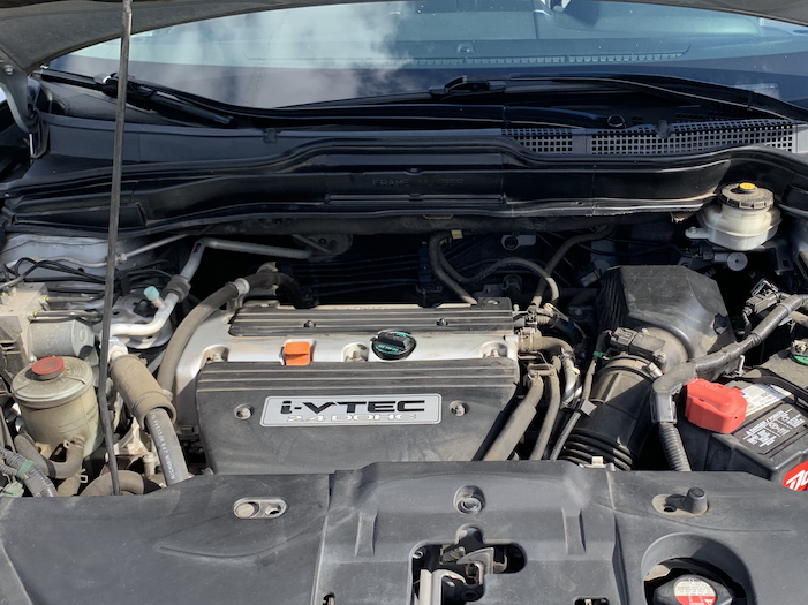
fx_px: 887
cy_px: 323
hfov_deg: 48.8
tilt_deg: -31.0
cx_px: 468
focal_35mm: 38
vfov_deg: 37.7
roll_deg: +0.9
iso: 25
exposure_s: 1/502
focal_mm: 4.25
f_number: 1.8
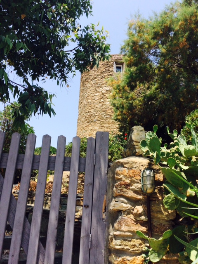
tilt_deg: +17.8
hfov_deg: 48.2
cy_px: 132
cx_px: 99
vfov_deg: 61.7
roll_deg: -2.0
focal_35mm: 29
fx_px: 221
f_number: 2.2
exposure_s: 1/1866
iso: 32
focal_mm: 4.15
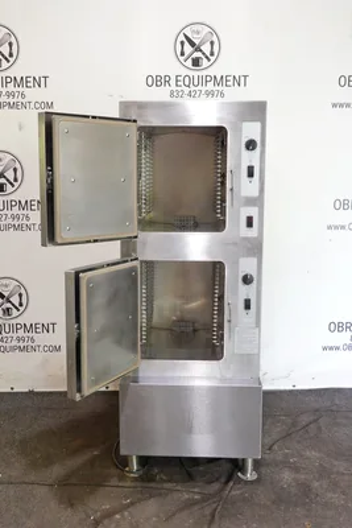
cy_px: 264
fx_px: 586
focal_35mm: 40
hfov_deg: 33.4
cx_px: 176
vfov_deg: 48.4
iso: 1250
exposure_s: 1/60
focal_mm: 14.69
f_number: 4
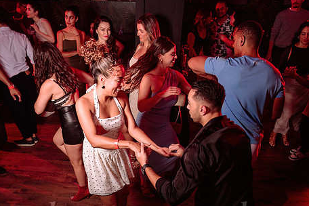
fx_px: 300
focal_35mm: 35
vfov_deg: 37.3
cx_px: 140
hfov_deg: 54.4
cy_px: 142
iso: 800
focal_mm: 24
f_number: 4
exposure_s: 1/50
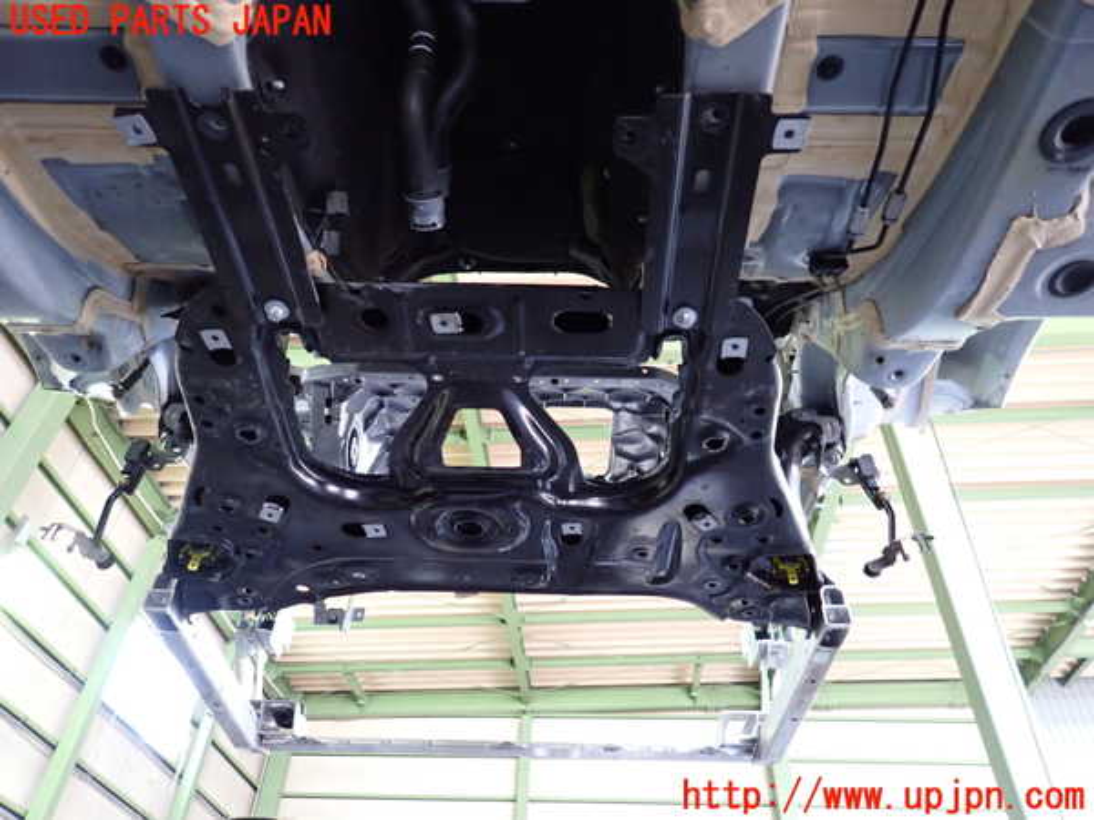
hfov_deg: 69.4
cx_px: 547
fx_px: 790
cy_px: 410
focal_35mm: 25
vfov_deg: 54.9
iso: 500
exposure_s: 1/30
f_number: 2
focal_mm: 4.5
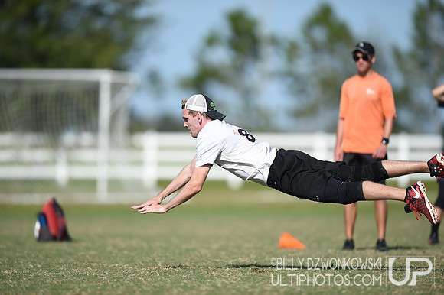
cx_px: 222
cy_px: 148
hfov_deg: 5.2
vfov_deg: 3.4
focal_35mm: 400
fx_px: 4930
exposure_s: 1/2500
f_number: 2.8
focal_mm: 400
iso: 100
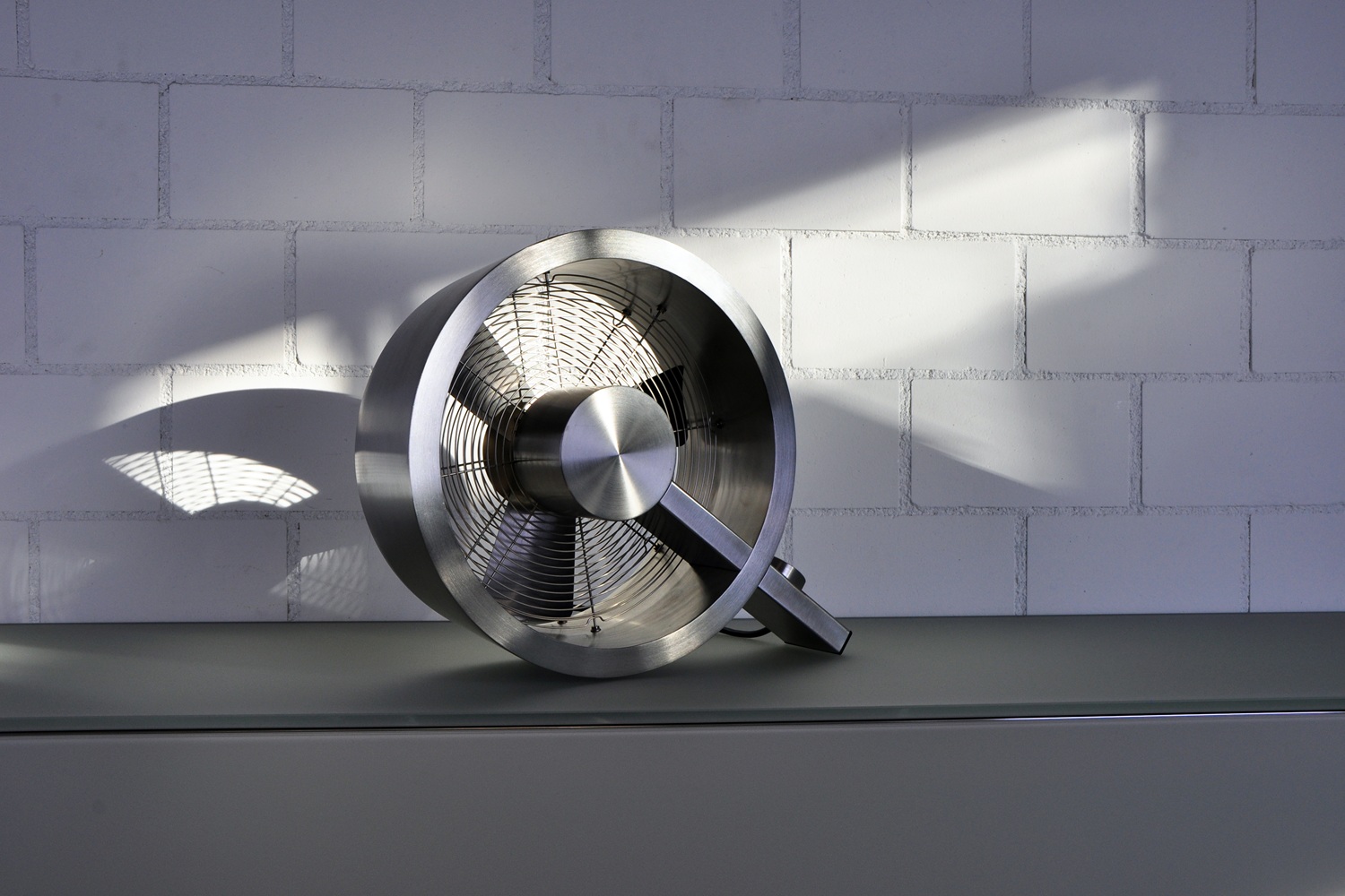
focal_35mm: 38
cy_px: 448
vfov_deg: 35.5
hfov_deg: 51.3
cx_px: 672
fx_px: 1401
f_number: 10
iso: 200
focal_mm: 25
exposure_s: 1/40
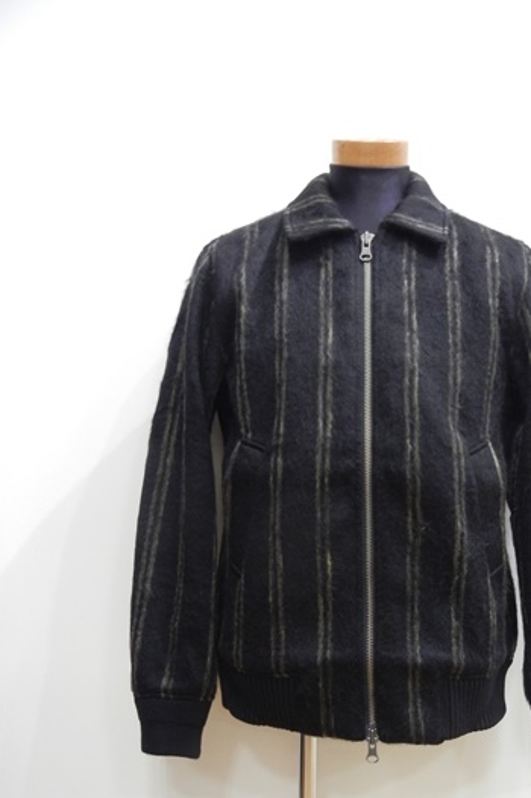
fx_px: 842
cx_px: 358
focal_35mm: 38
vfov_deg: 50.4
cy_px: 484
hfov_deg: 34.7
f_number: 3.5
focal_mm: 5.4
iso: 400
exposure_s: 1/17.6
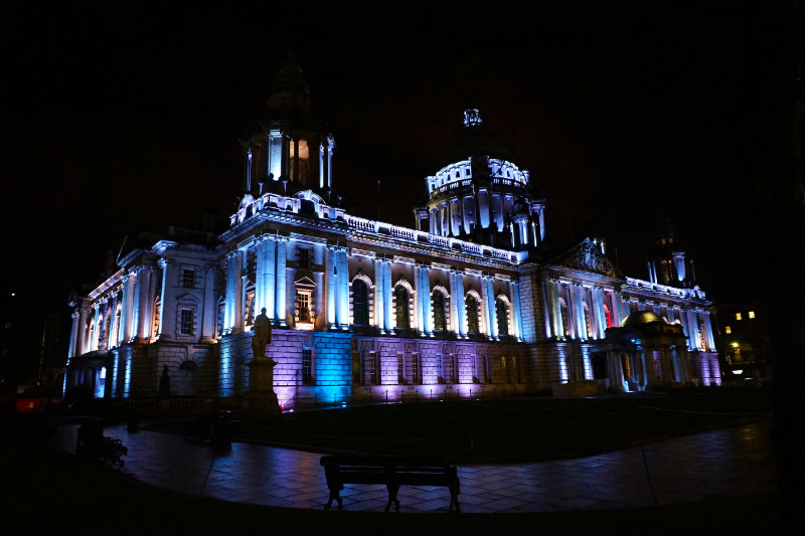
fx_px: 537
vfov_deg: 53.1
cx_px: 402
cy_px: 268
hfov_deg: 73.8
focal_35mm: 24
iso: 3200
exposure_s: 1/60
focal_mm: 16
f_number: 4
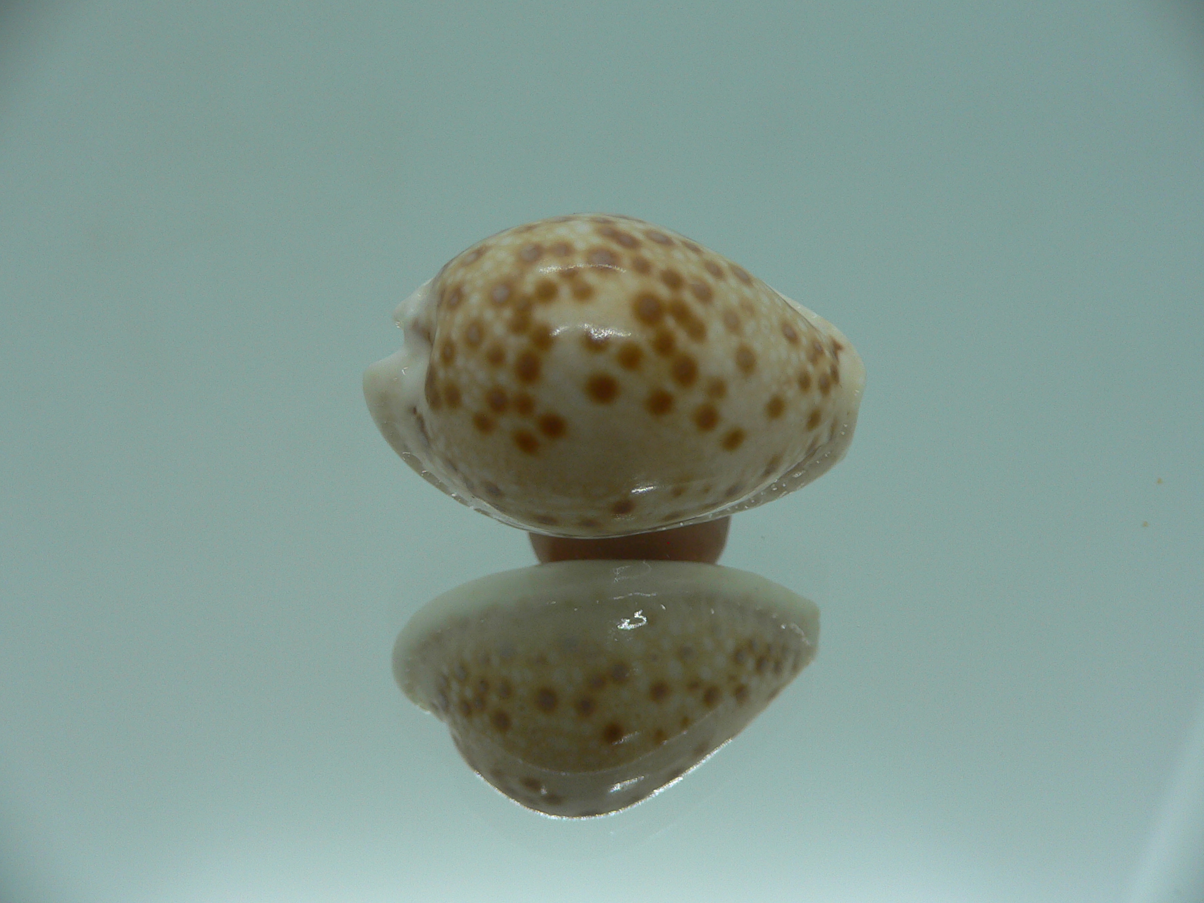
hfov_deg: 51.4
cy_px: 452
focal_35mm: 36
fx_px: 1252
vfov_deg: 39.7
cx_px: 599
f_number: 2.8
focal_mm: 4.6
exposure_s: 1/60
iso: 80
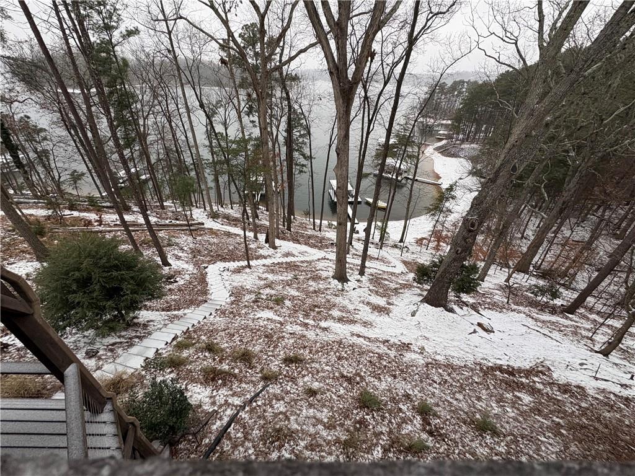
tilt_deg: -33.5
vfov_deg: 85.7
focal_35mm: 14
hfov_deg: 102.1
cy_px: 238
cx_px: 318
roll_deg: -2.0
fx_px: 257
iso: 160
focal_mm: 2.22
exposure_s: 1/99
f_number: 2.2
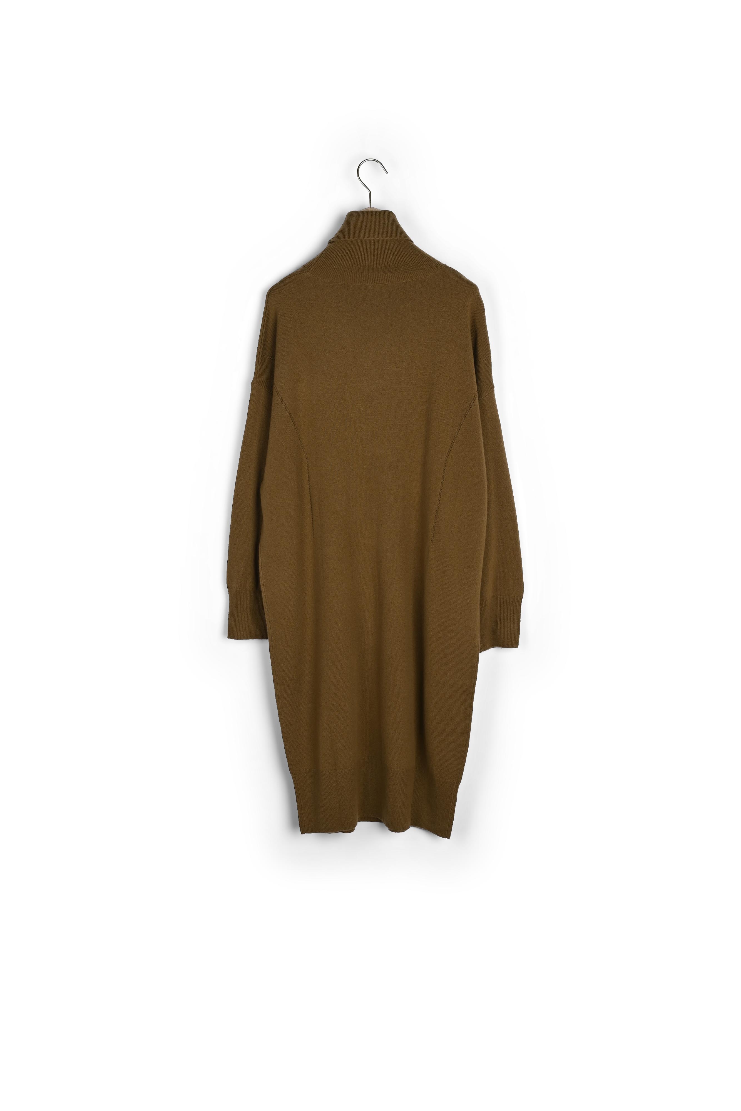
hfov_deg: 30.5
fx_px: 1359
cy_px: 556
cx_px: 370
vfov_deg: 44.5
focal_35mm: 44
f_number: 11
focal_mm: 44
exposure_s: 1/125
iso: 100
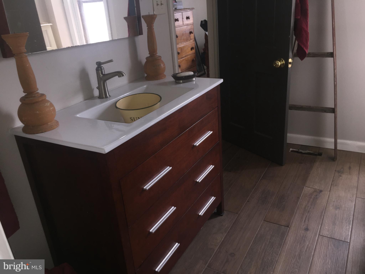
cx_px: 182
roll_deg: +5.6
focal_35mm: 29
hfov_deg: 61.7
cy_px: 137
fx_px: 306
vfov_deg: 48.2
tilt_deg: -22.8
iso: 32
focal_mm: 4.15
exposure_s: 1/35
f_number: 2.2
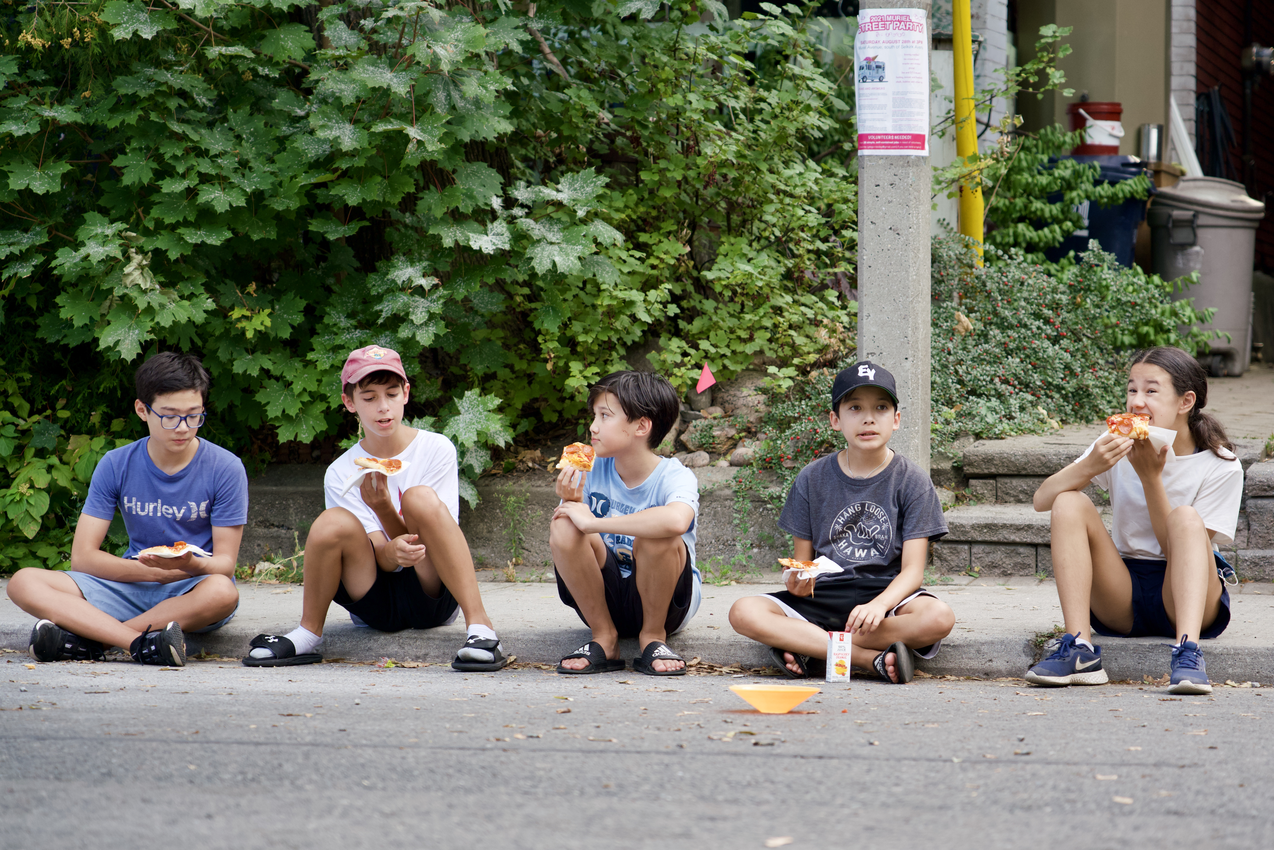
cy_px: 425
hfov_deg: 23.6
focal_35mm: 86
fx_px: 3044
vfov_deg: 15.9
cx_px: 637
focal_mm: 86
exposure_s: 1/200
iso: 640
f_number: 4
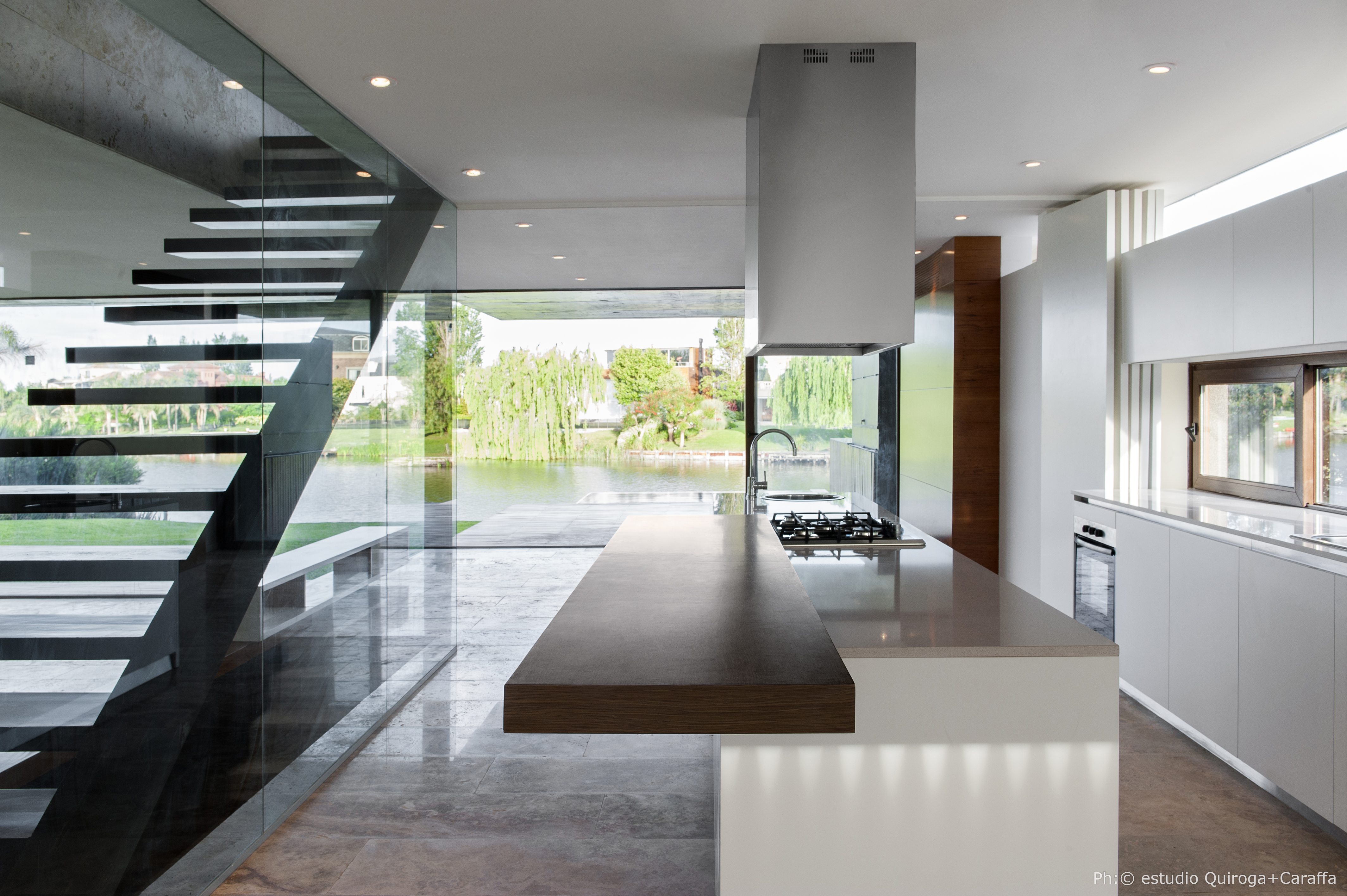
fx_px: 1084
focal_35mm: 29
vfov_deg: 44.9
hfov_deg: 63.7
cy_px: 448
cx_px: 674
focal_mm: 29
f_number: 16
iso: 200
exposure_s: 1/8
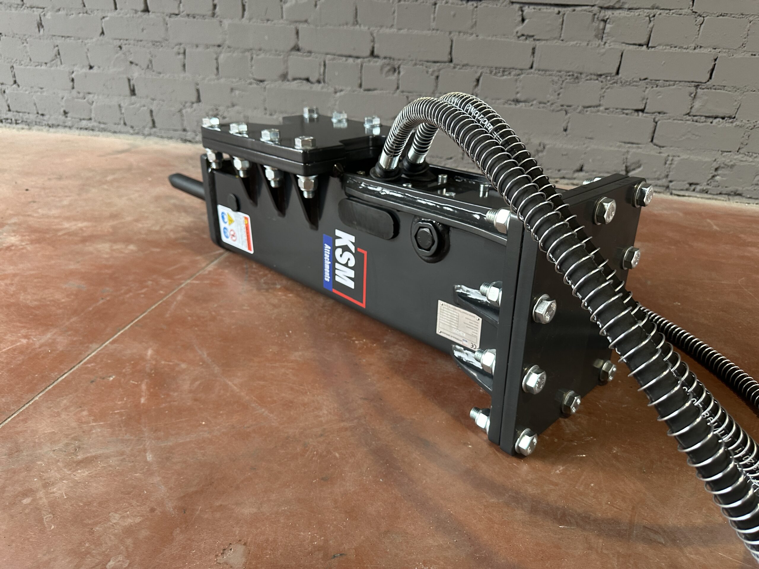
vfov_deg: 56.8
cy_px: 284
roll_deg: -3.1
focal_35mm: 24
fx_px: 526
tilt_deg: -26.3
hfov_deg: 71.6
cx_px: 380
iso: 400
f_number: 1.78
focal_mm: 6.86
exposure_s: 1/50
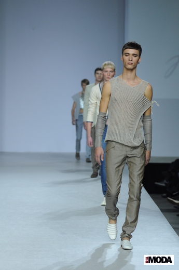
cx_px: 90
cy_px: 135
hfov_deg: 7.6
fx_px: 1347
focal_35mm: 180
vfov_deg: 11.4
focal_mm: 120
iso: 1000
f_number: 4
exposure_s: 1/250
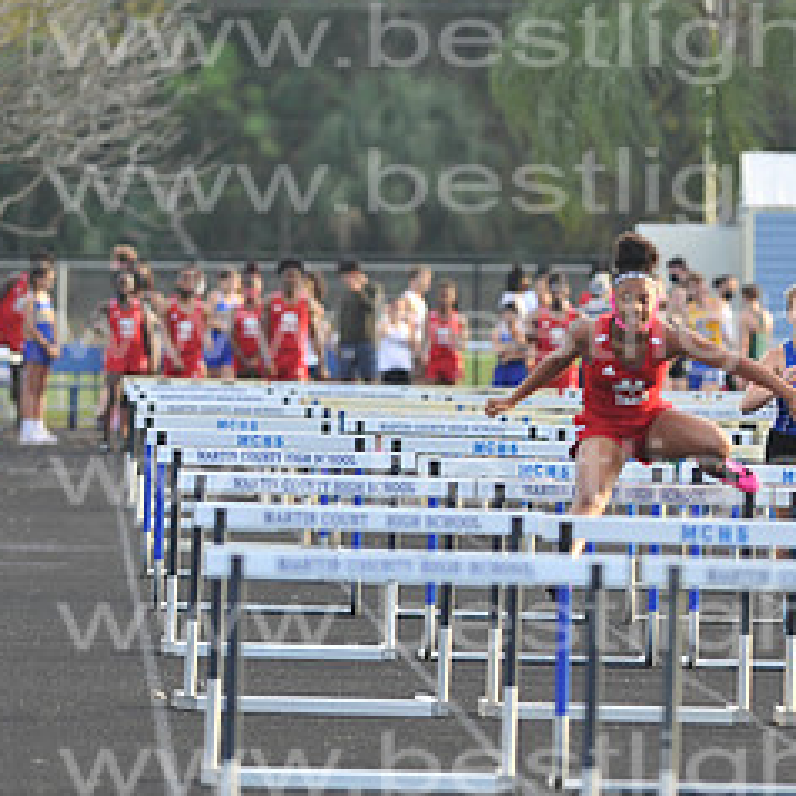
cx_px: 813
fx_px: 16130
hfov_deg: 2.8
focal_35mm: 620
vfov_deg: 2.8
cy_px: 408
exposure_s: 1/1000
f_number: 4.5
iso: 800
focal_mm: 300
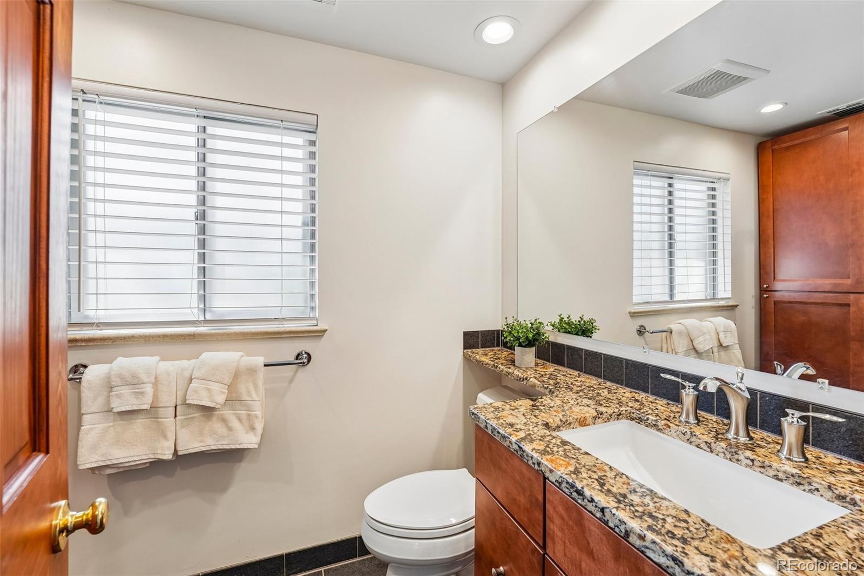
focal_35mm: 15
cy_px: 288
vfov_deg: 77.7
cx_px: 432
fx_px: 358
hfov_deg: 100.8
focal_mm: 14.9
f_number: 8
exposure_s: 1/30
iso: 160
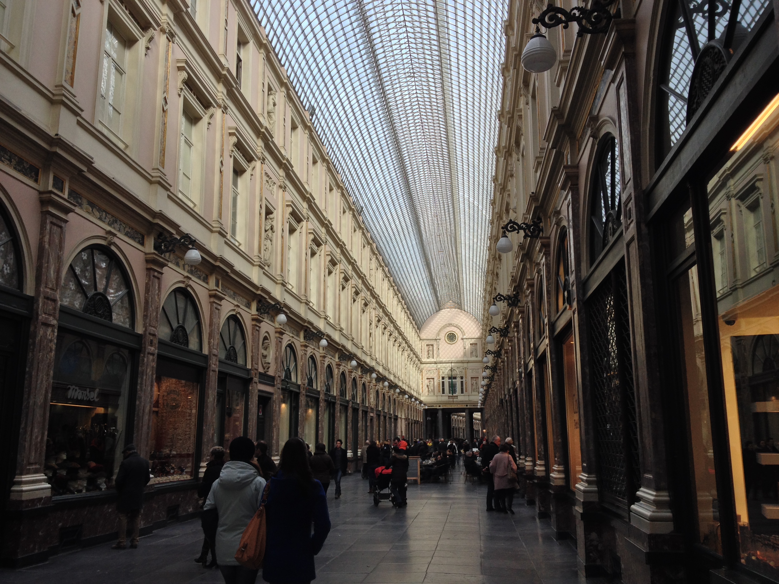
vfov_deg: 40.7
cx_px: 390
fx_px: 788
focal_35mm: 35
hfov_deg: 52.6
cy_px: 292
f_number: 2.4
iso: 50
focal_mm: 4.28
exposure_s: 1/330
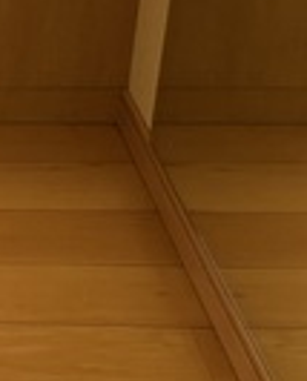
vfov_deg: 14.7
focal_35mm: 122
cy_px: -183
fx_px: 1381
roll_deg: +2.7
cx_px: -422
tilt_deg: -24.9
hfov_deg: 10.8
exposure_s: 1/121
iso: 64
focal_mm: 5.96
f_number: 1.6
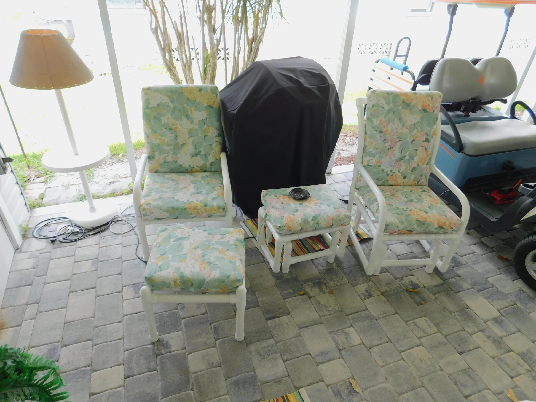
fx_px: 356
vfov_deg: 58.9
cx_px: 268
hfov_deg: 73.9
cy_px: 201
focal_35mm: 23
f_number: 3
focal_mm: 4
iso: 125
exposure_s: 1/125
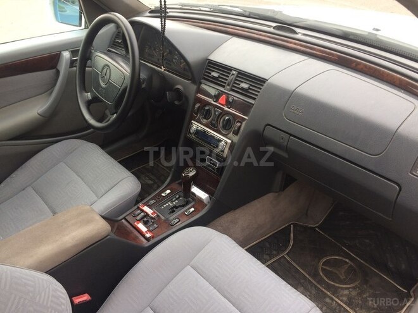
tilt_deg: -35.3
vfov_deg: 48.2
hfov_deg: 61.7
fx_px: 350
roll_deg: -2.4
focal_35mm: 29
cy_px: 156
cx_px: 209
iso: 32
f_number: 2.2
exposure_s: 1/103
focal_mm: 4.15
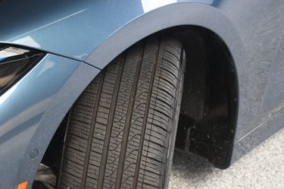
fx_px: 646
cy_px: 159
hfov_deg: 24.8
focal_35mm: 82
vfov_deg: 16.5
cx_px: 122
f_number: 4
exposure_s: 1/160
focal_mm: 32
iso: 100
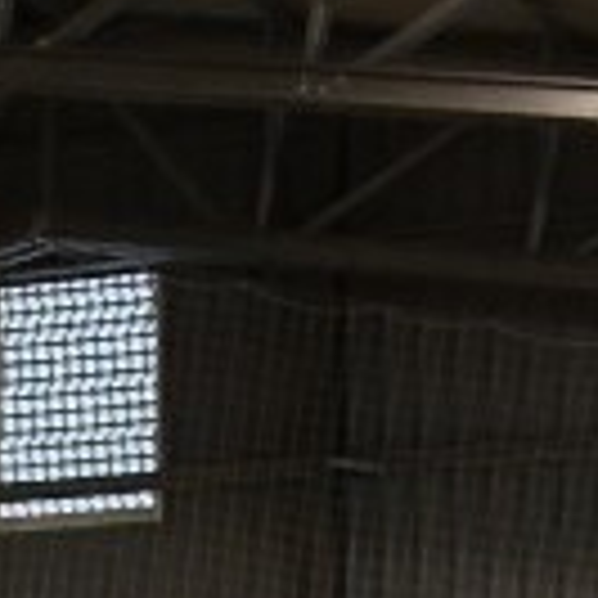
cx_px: -328
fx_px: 4222
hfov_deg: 7.9
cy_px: 1506
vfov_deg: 7.5
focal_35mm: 216
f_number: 3.8
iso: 3200
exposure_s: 1/125
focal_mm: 22
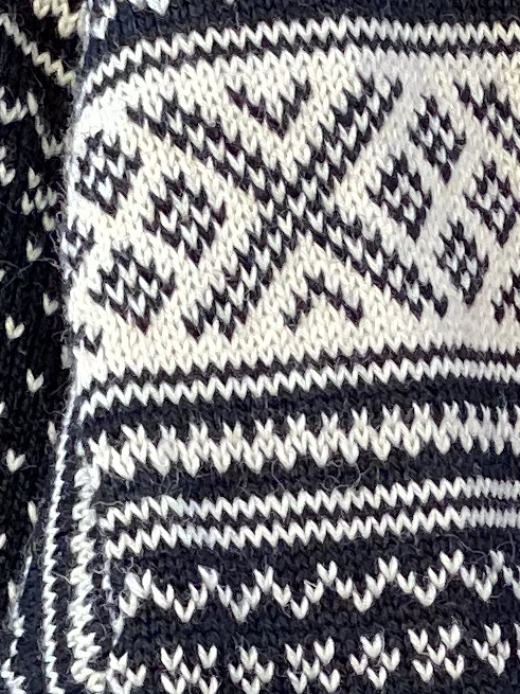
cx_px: 1064
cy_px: 1251
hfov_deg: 4.6
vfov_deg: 6.1
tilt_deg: -1.9
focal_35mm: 320
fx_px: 6411
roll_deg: +1.4
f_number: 2
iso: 40
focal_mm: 6
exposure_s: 1/122
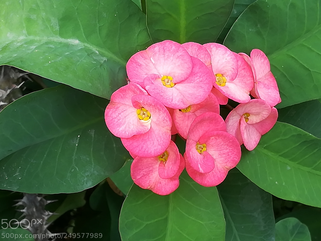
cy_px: 121
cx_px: 163
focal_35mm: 107
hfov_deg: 18.4
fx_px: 992
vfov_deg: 13.8
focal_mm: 3.83
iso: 50
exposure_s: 1/60
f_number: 2.2
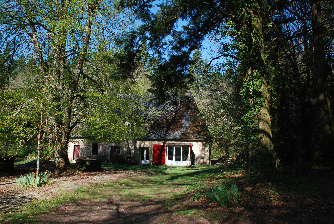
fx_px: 251
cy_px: 112
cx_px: 167
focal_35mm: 27
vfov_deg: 48.1
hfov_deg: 67.3
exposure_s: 1/125
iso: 110
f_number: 5.6
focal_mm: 18
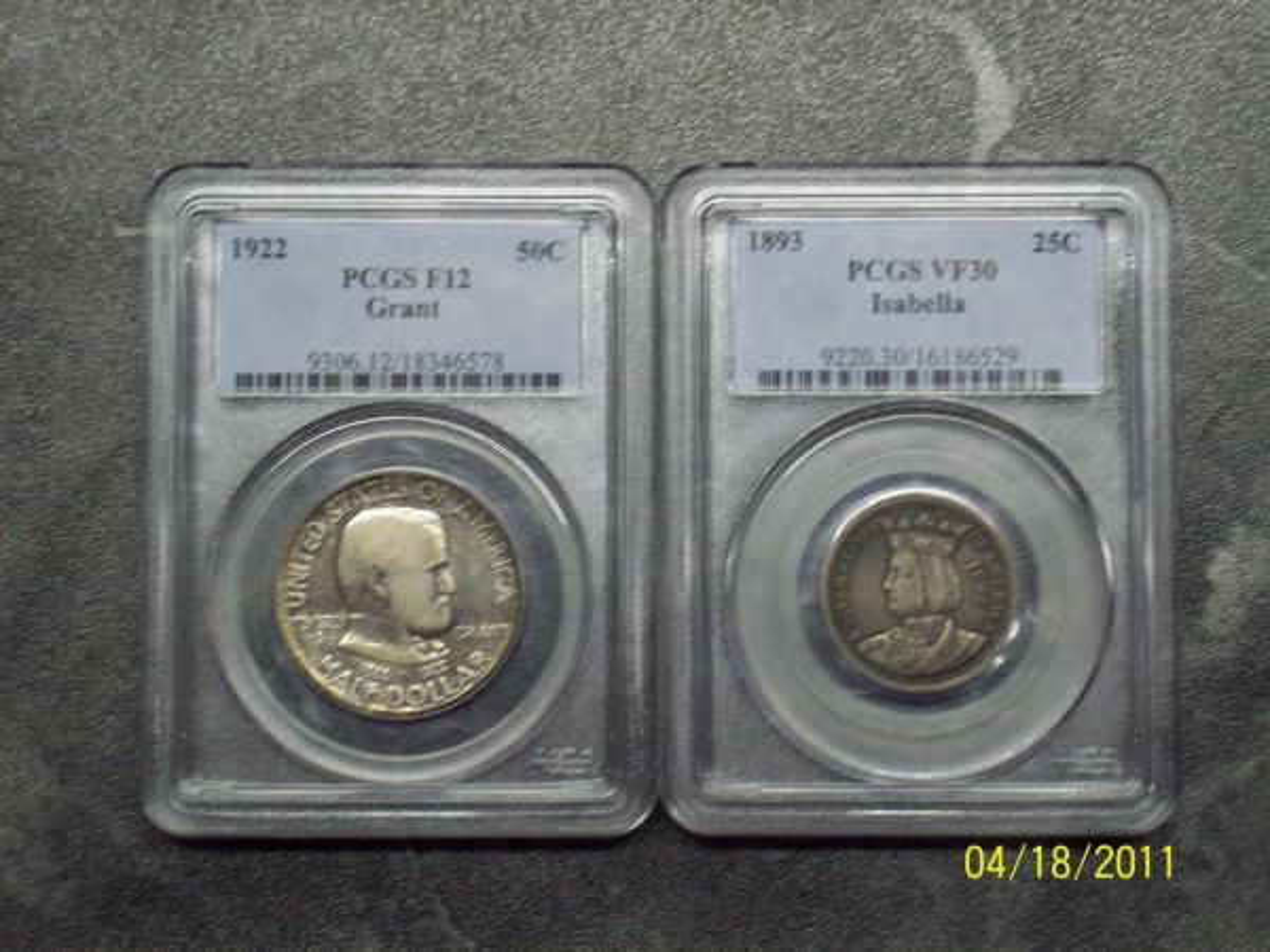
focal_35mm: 77
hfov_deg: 25.3
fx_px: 2825
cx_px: 635
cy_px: 476
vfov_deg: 19.1
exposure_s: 1/12.6
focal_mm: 12.8
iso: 160
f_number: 4.2
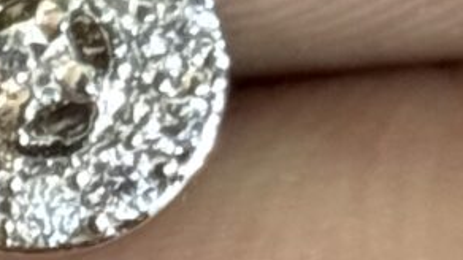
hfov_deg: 4.3
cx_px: -323
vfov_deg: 2.4
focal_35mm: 496
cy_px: 414
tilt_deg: -82.0
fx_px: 6087
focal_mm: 5.96
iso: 200
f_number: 1.6
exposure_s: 1/33
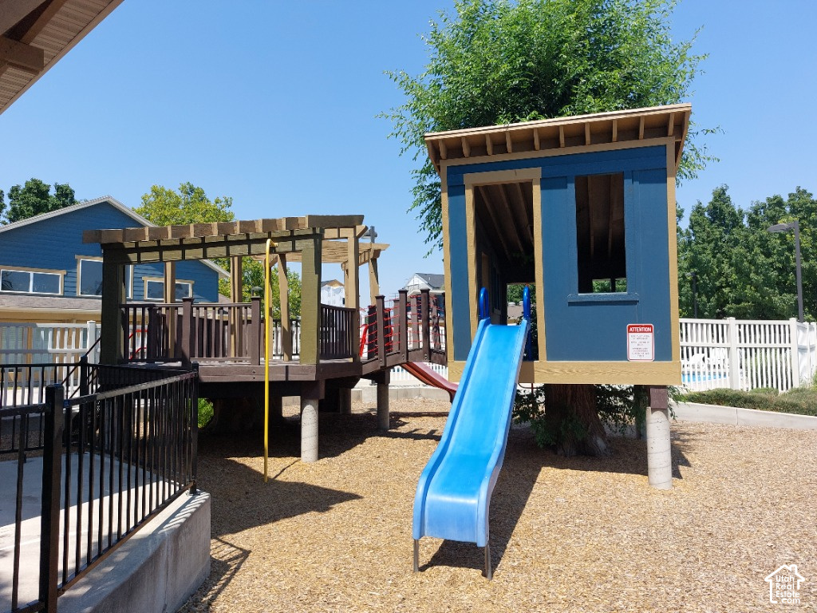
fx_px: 566
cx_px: 408
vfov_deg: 56.8
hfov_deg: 71.6
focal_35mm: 24
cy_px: 306
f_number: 1.8
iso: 25
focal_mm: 5.23
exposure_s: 1/894
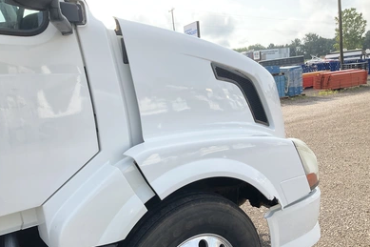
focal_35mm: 31
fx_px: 318
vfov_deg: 42.3
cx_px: 184
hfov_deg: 60.3
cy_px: 133
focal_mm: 3
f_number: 1.8
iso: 25
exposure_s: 1/1342
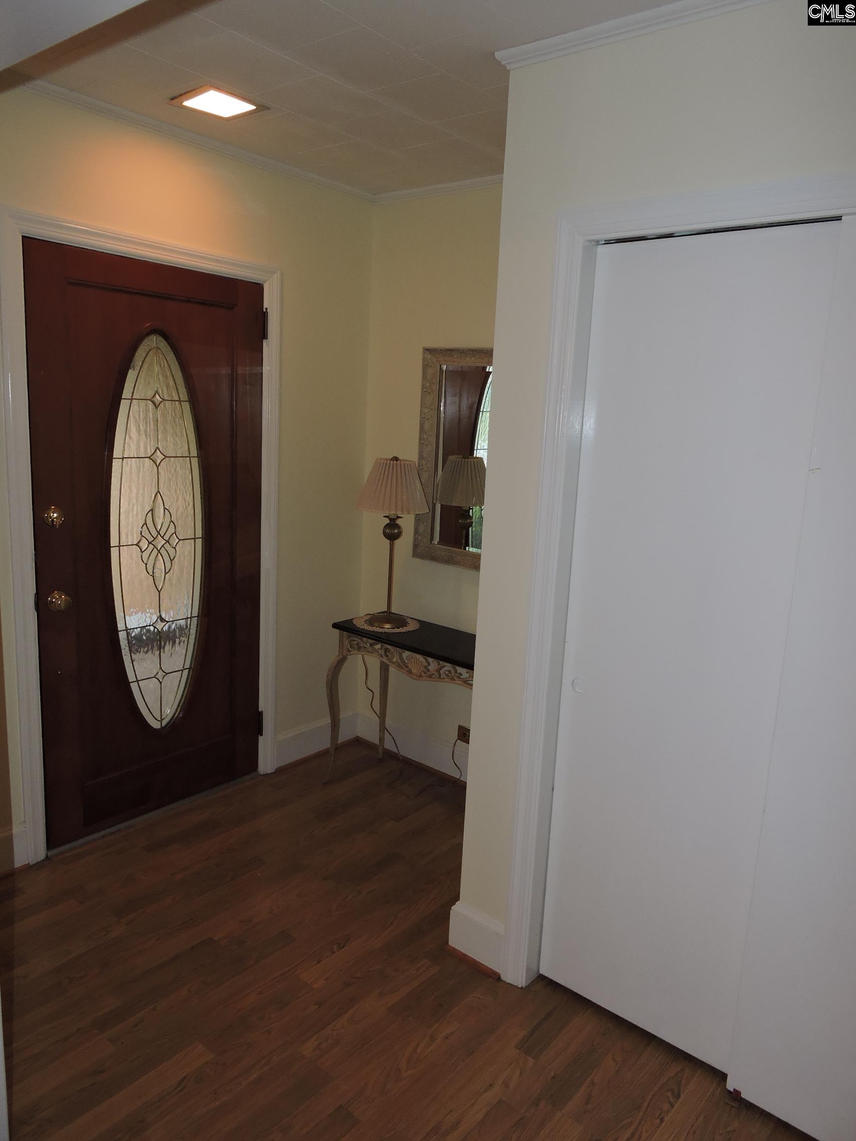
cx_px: 428
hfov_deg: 56.8
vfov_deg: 71.6
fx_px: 791
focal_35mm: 24
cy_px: 570
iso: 200
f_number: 3.3
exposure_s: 1/30
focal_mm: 4.3
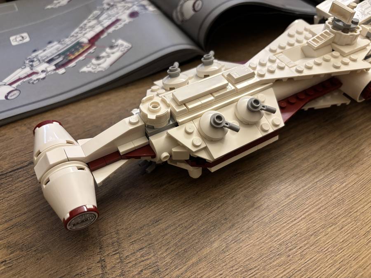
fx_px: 279
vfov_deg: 53.1
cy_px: 139
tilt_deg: -48.7
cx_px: 186
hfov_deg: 67.3
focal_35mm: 26
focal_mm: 5.96
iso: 400
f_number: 1.6
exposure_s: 1/50
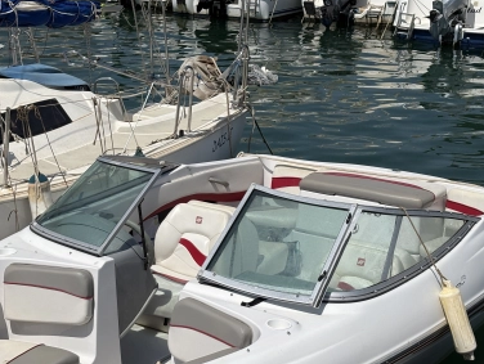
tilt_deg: -16.4
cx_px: 200
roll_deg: +0.0
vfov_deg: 19.4
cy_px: 200
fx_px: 1064
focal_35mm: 76
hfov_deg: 25.6
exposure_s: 1/7042
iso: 25
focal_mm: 5.96
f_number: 1.6
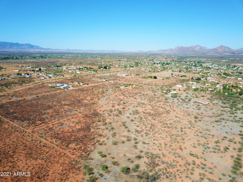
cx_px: 122
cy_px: 91
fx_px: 183
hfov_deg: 67.3
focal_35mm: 26
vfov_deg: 53.1
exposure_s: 1/1558
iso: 100
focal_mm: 4.73
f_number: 2.2
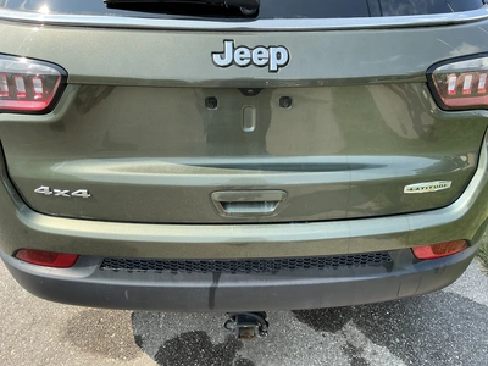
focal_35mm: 28
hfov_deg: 63.4
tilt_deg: -29.8
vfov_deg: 49.7
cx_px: 244
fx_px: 395
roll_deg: -1.1
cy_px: 183
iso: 25
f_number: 1.8
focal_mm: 3
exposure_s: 1/454
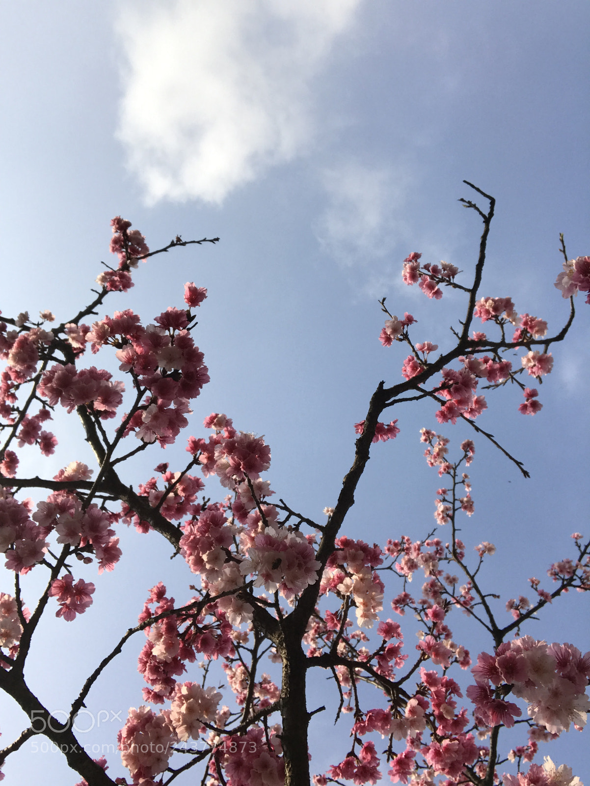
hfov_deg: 44.2
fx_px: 726
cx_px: 295
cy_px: 393
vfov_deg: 56.8
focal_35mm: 32
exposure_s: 1/1067
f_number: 2.2
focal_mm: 2.87
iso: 25
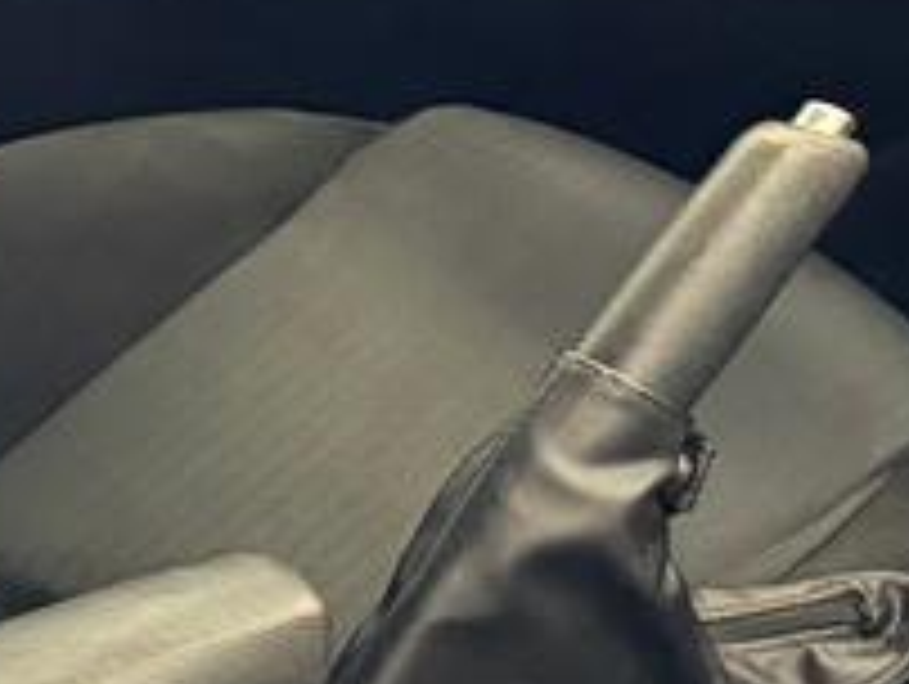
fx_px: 3996
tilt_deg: -35.9
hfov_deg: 10.4
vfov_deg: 9.7
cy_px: 724
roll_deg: -0.3
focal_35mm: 152
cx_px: 2452
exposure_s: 1/60
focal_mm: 6.76
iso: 640
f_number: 1.78
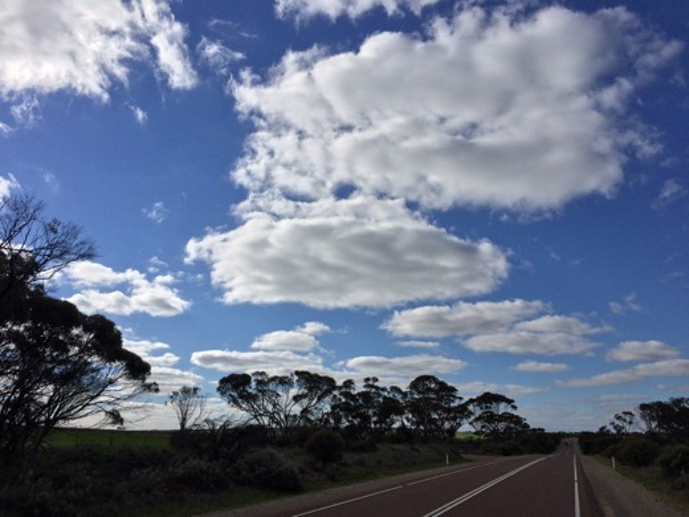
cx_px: 344
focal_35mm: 29
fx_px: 577
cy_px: 258
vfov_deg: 48.2
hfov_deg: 61.7
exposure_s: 1/8264
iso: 40
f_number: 2.2
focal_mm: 4.15
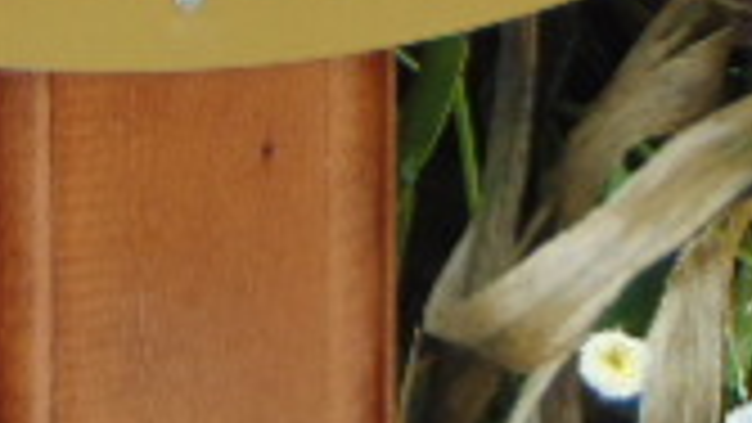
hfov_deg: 3.9
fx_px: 11068
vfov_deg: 2.2
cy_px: -464
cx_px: 135
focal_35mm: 555
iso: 80
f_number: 4
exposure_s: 1/250
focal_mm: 23.9
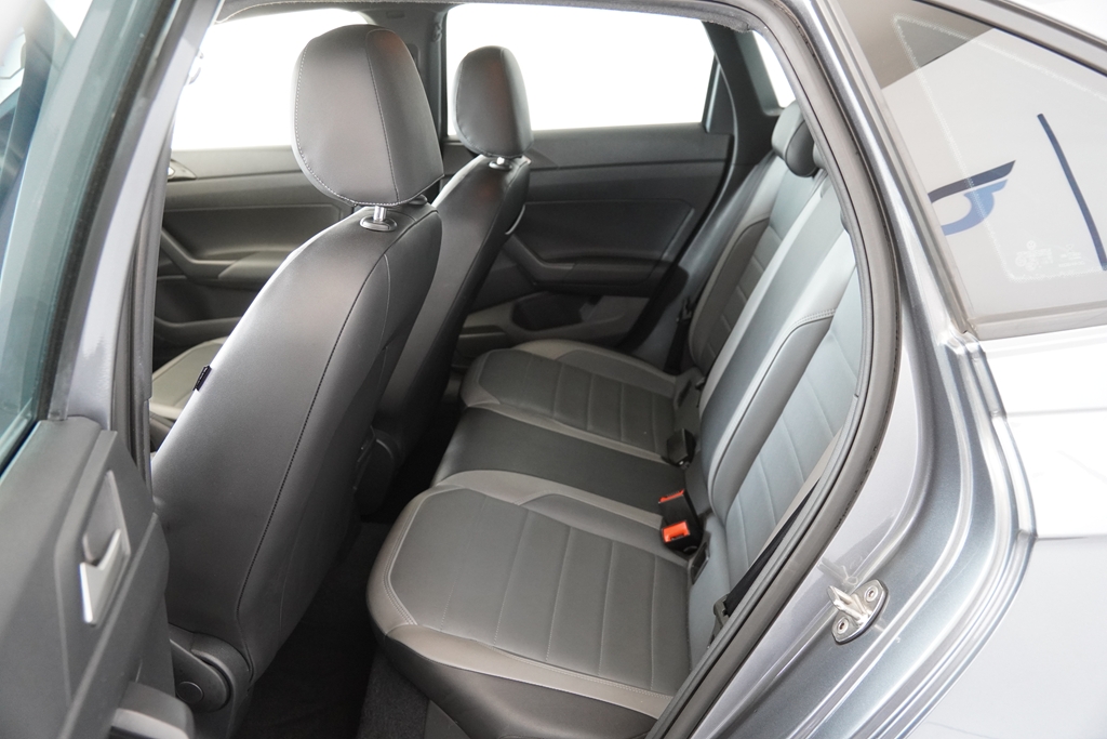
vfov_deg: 45.7
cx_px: 554
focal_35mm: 28
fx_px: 876
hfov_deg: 64.5
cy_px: 370
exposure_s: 1/160
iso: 1600
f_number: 3.2
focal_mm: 19
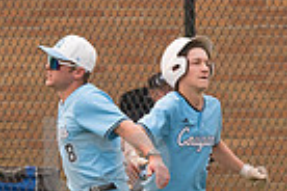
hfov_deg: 1.6
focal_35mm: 1258
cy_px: 191
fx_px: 10028
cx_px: 106
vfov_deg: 1.1
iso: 1000
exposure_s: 1/2000
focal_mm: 200
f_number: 5.6
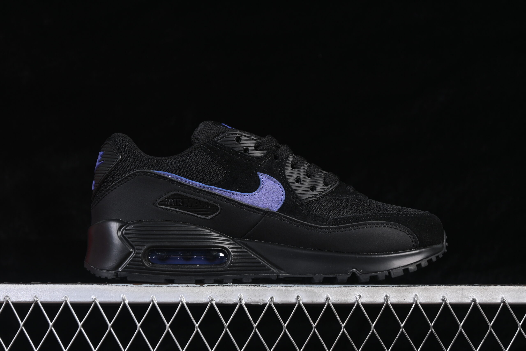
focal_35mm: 75
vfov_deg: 18.2
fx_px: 1096
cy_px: 176
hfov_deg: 27.0
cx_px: 263
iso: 160
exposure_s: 1/60
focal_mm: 50
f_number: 6.3
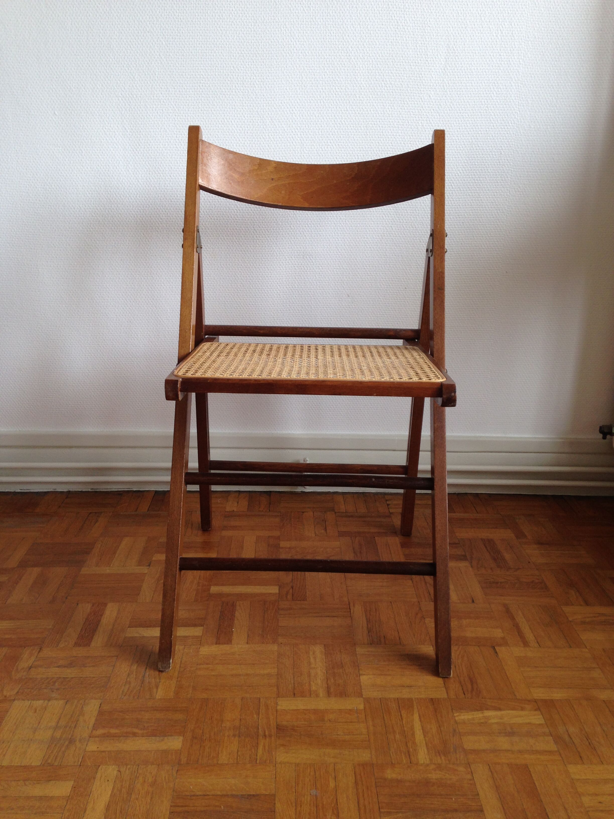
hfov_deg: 42.9
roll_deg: -0.9
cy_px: 410
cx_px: 307
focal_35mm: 33
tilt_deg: -17.9
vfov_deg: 55.4
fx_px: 780
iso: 50
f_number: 2.4
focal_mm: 4.12
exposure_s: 1/60
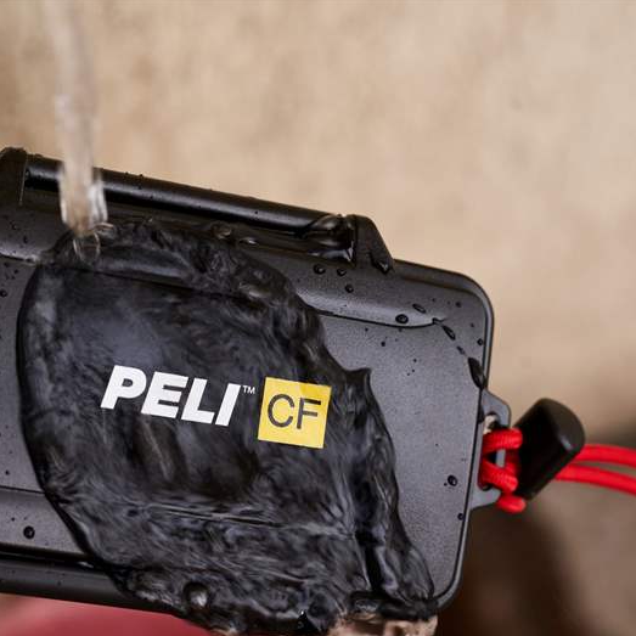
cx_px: 191
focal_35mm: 91
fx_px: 1892
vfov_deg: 19.1
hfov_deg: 19.0
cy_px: 320
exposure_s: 1/100
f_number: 5.6
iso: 200
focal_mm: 70
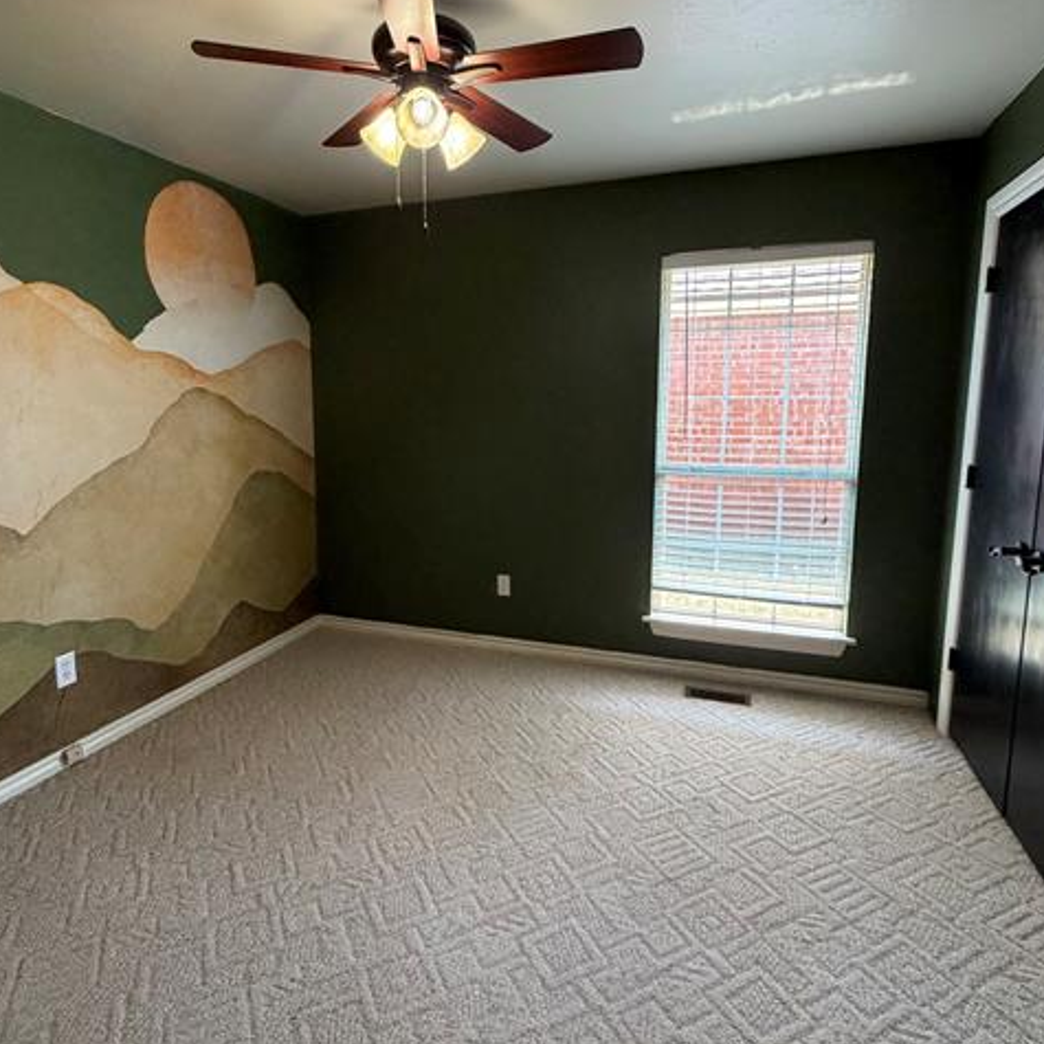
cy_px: 492
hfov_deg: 74.7
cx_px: 477
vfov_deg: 74.8
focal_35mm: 20
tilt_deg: -7.6
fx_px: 682
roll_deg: +0.7
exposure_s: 1/91
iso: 320
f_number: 2.2
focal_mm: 2.22
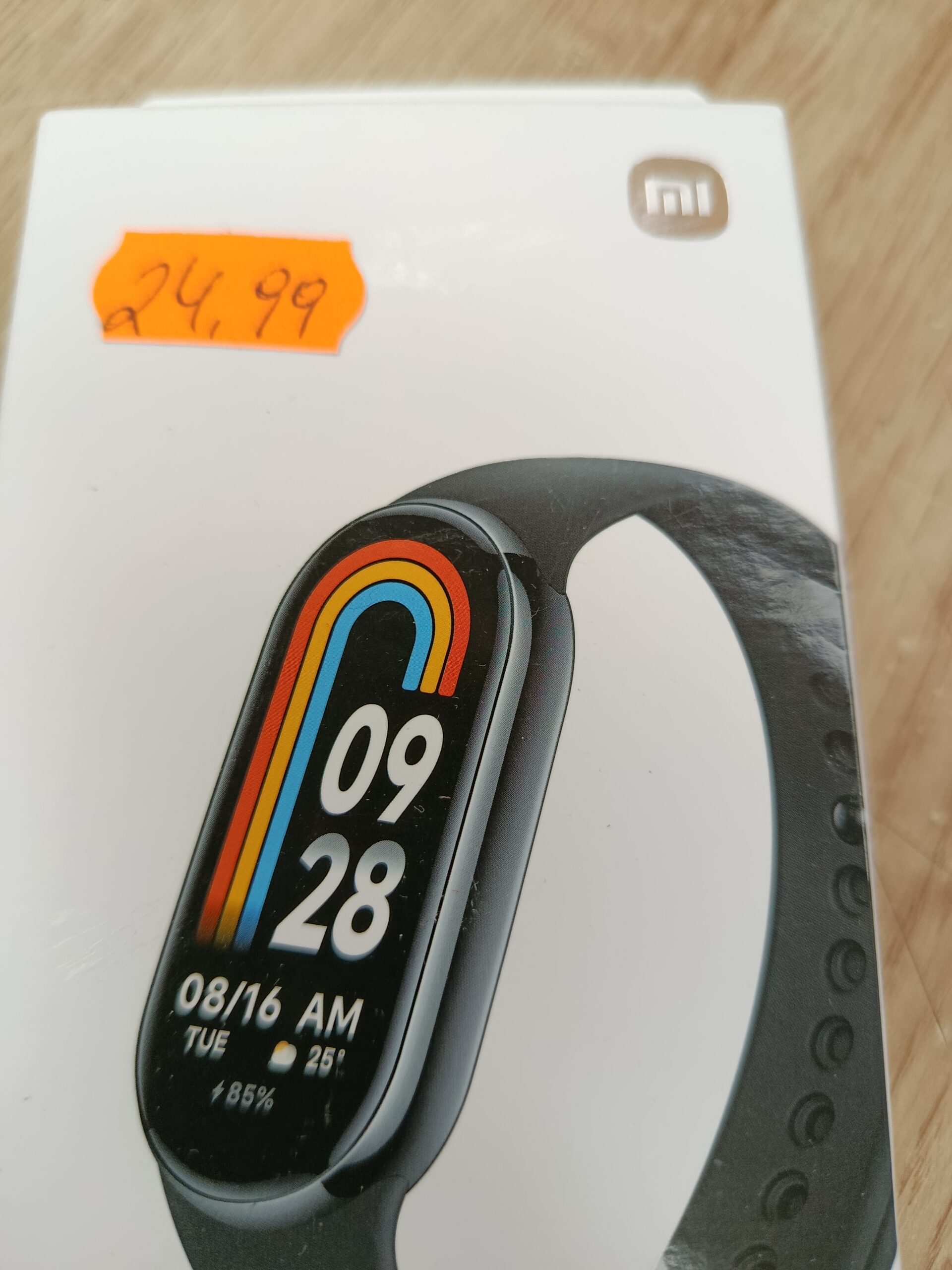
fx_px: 880
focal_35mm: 24
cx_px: 476
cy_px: 635
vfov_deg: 71.6
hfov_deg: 56.8
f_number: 1.7
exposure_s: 1/100
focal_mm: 5.24
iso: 188
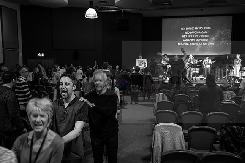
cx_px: 121
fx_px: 208
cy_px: 80
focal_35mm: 31
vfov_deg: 42.9
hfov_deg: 61.0
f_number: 2.8
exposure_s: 1/30
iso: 250
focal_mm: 30
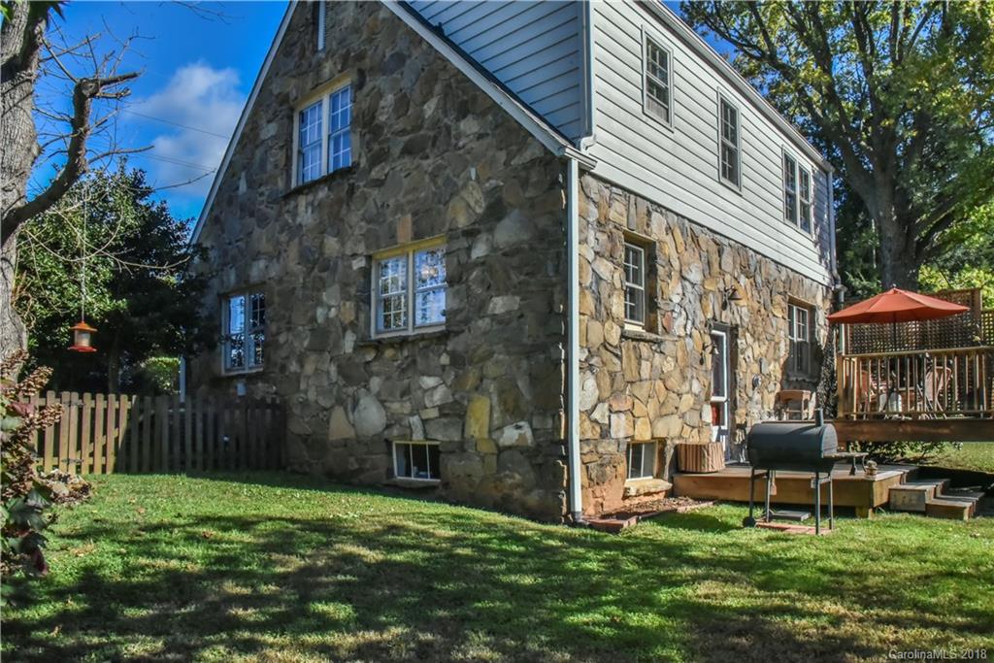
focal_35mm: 24
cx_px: 497
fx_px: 663
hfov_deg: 73.7
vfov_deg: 53.1
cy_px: 332
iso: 4000
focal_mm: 24
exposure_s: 1/500
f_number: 22
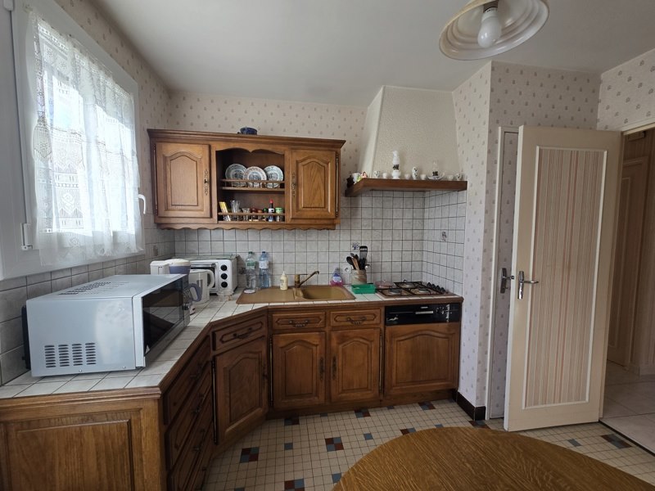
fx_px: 246
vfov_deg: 89.9
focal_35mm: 13
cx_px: 328
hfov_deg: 106.2
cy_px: 246
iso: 50
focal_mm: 2.2
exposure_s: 1/150
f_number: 2.2
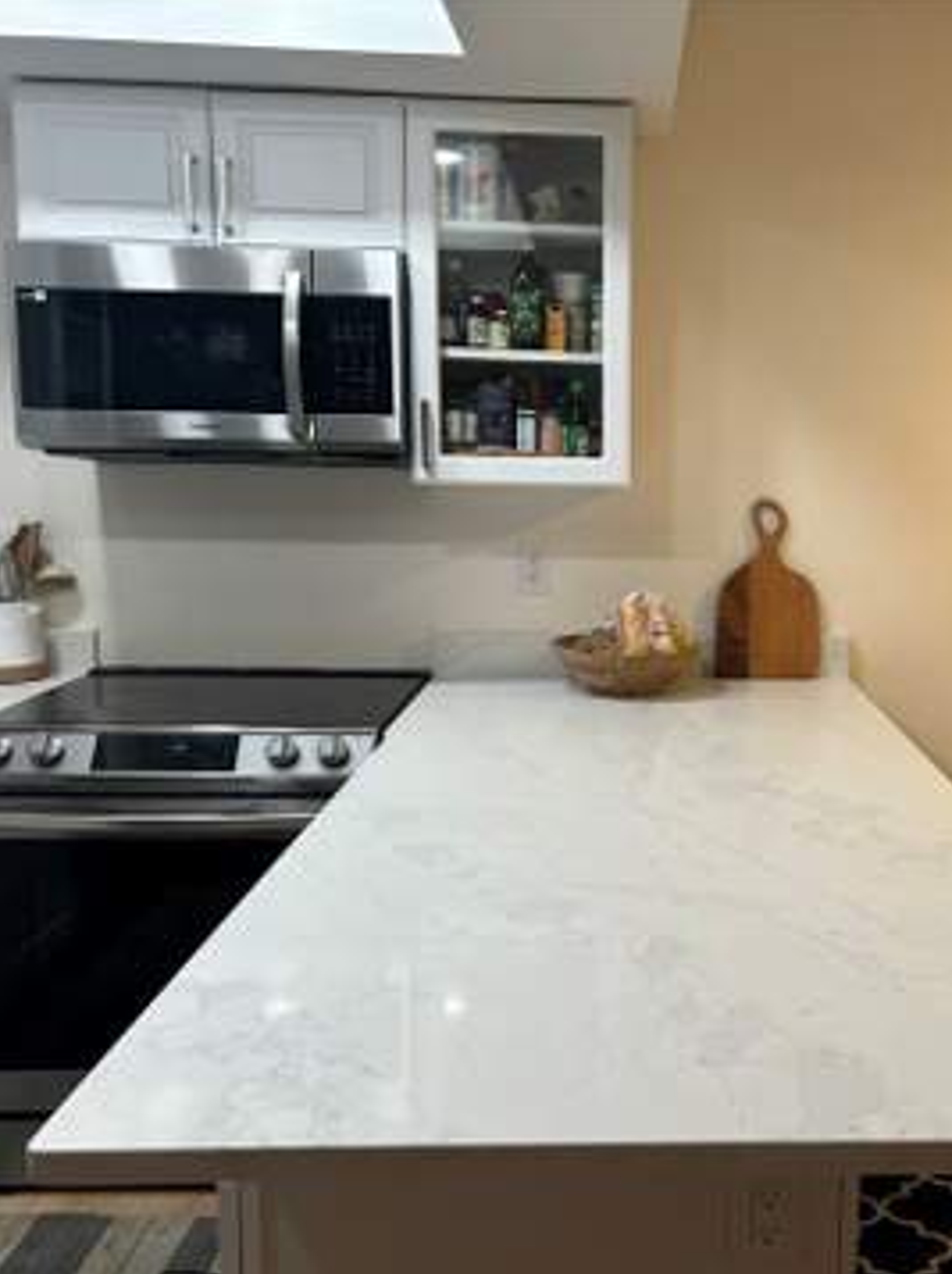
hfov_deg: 39.8
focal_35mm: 35
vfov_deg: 52.7
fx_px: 1286
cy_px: 635
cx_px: 677
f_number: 1.5
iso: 100
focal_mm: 5.7
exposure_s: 1/120
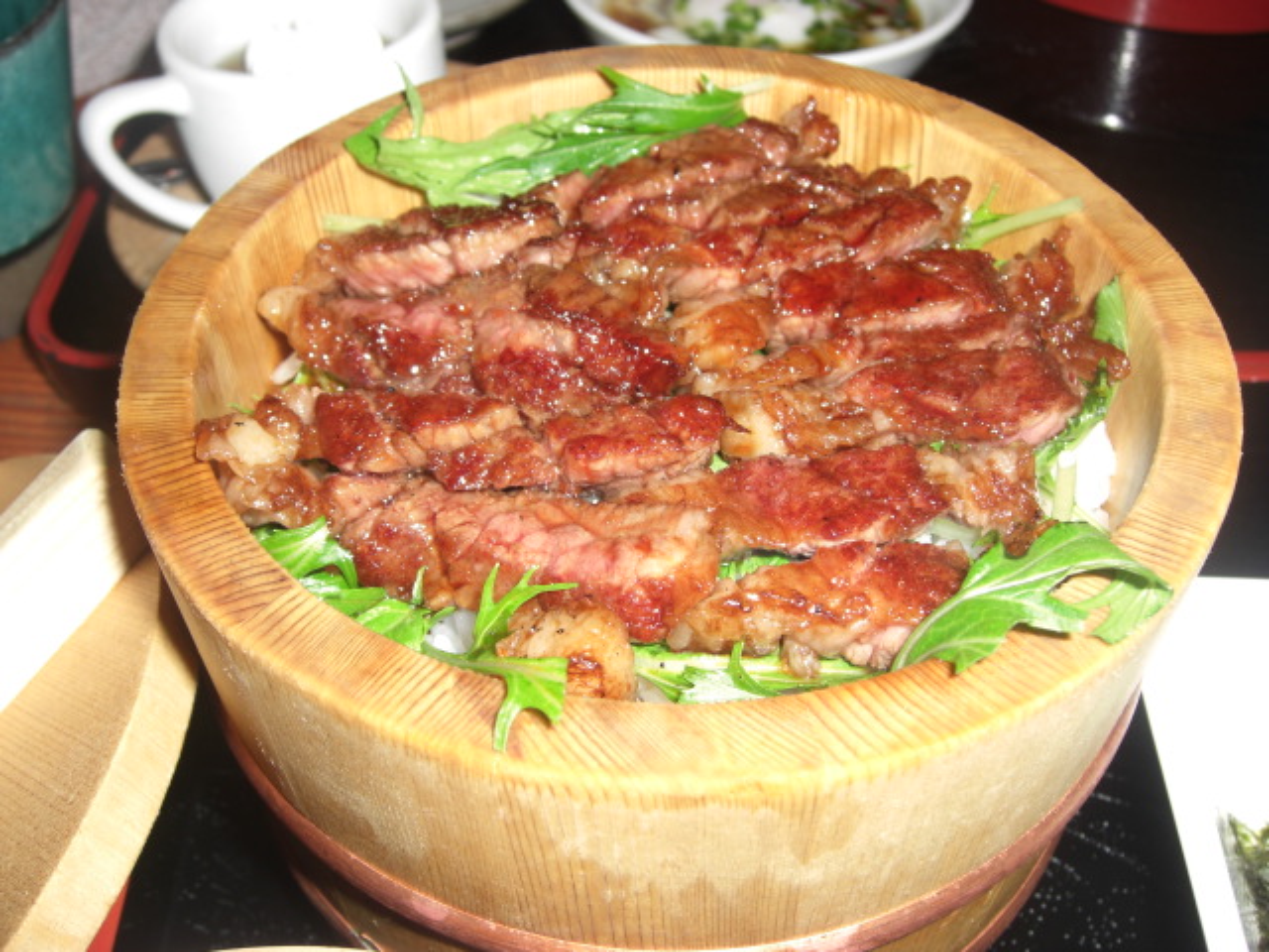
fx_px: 1393
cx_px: 634
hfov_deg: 49.0
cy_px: 476
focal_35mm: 38
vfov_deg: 37.7
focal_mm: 7.9
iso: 80
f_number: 4
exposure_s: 1/60
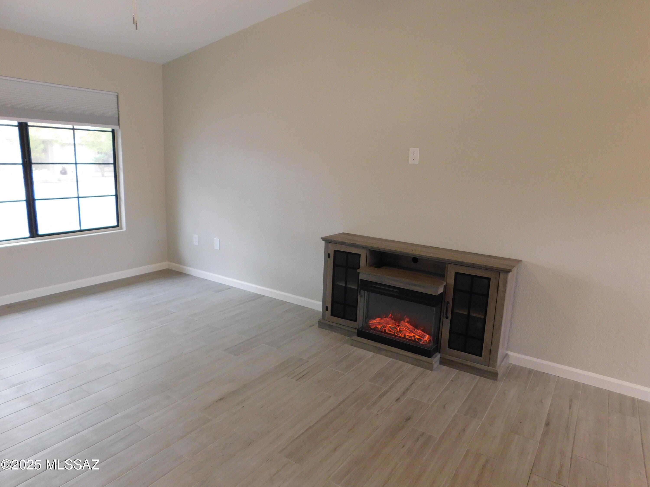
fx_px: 432
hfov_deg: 73.9
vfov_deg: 58.9
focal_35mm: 23
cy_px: 244
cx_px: 325
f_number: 3
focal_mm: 4
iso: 220
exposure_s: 1/30
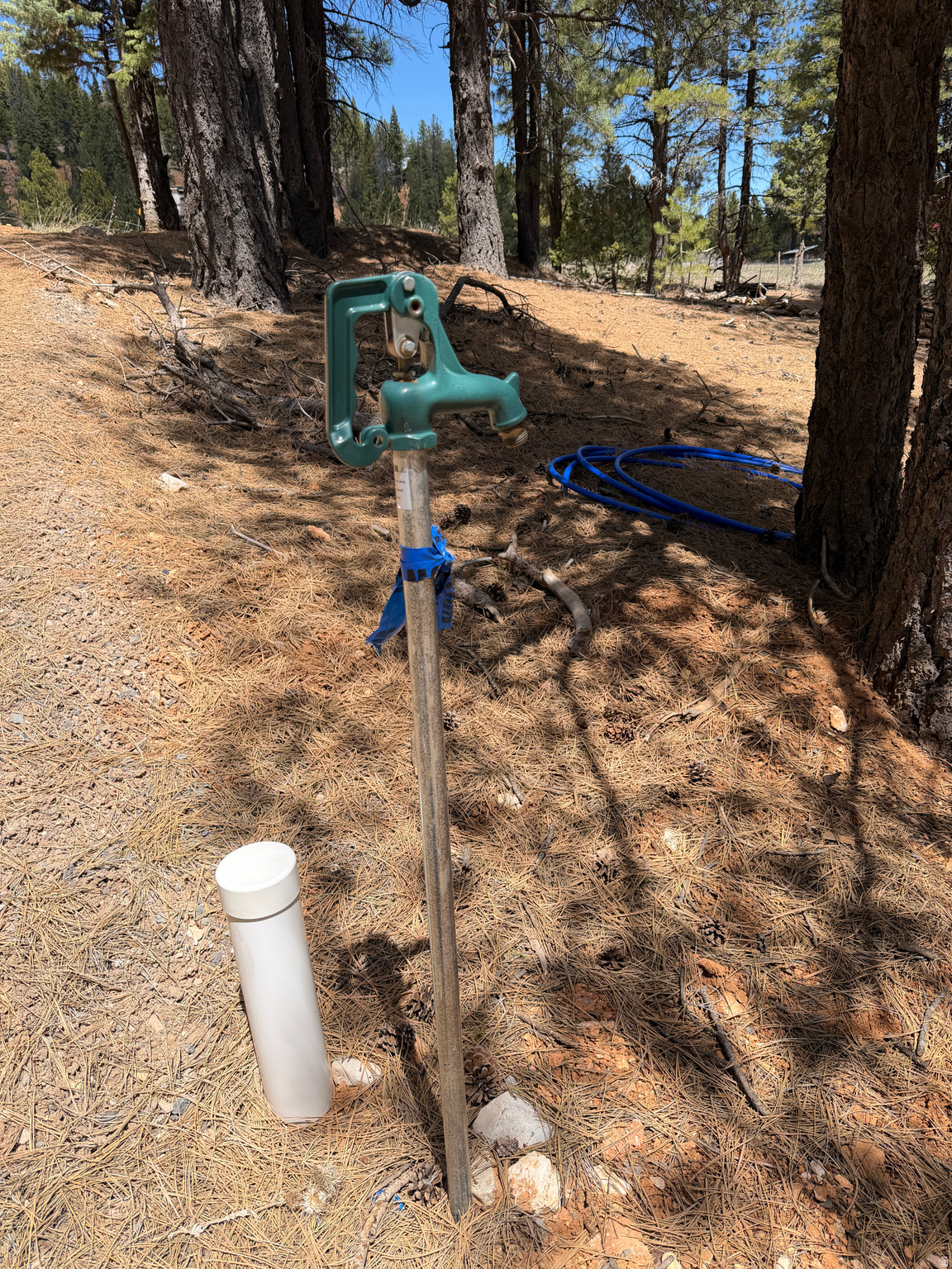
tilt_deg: -21.0
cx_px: 476
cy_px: 634
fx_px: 880
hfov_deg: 56.8
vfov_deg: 71.6
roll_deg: +4.3
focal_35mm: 24
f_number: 1.78
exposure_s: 1/2000
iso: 80
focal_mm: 6.76
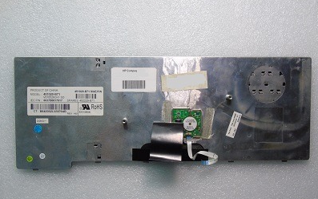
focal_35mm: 31
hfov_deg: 61.2
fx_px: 269
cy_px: 112
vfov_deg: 40.5
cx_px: 159
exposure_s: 1/50
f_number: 6.4
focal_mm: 5.2
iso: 400
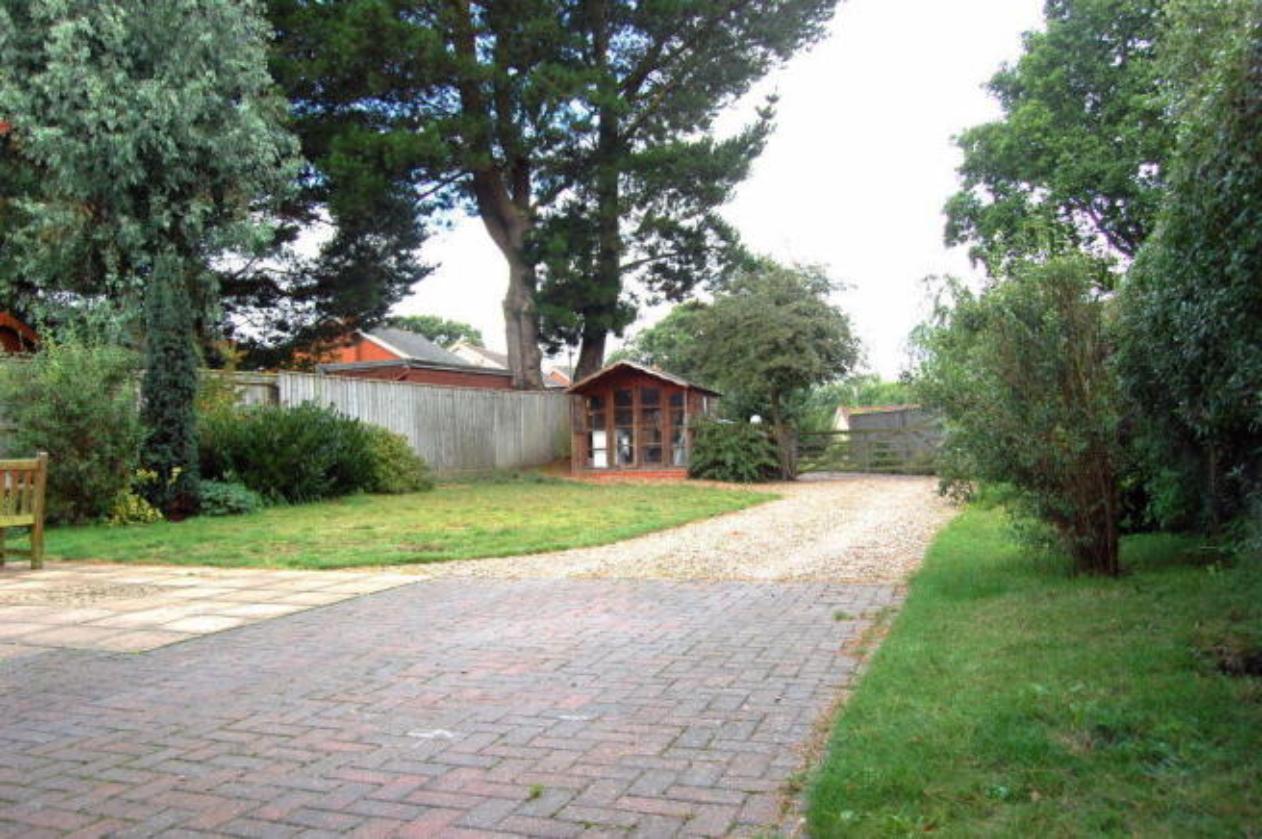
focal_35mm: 27
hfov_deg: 67.4
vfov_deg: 47.8
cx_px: 631
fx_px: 946
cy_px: 420
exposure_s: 1/200
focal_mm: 18
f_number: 7.1
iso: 200
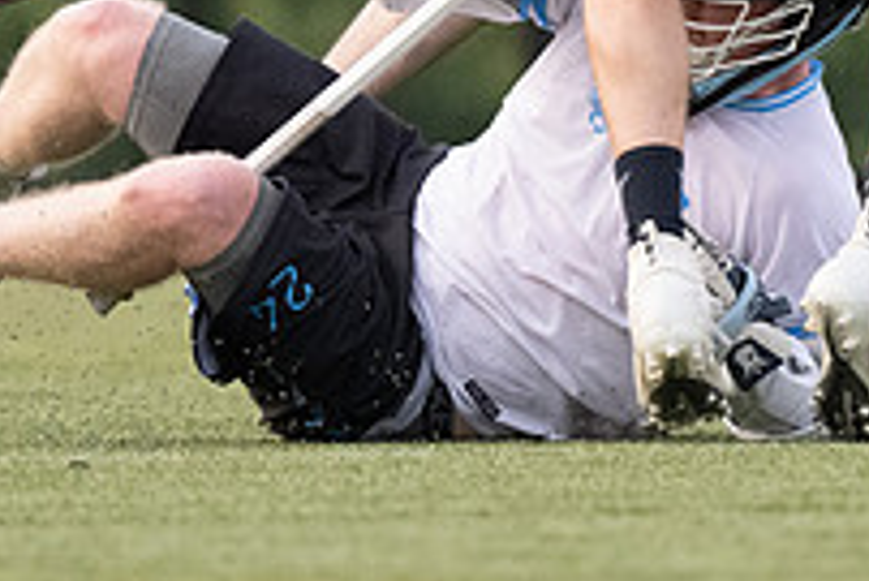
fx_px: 46378
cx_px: 467
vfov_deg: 0.7
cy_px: -150
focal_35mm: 1920
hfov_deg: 1.1
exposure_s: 1/1000
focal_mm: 500
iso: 3600
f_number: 5.6
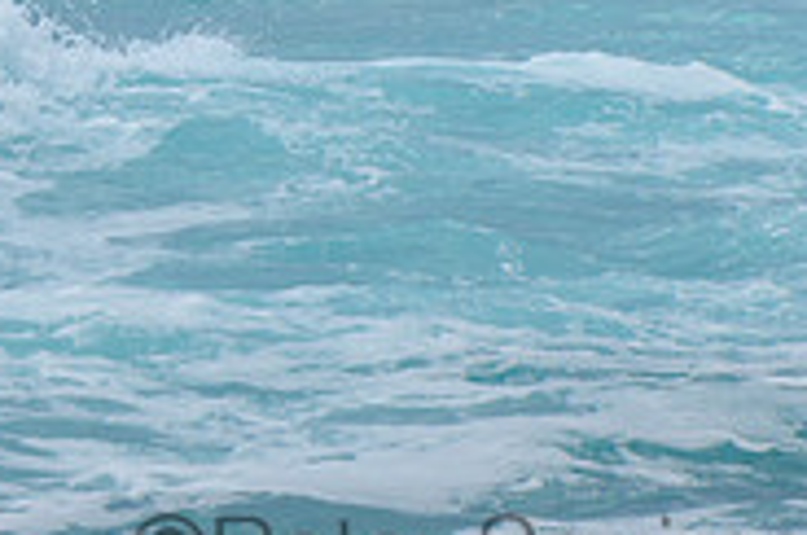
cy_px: -459
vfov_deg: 0.8
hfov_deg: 1.2
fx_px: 38892
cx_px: 641
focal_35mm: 1738
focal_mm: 400
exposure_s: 1/2000
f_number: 5.6
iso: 180
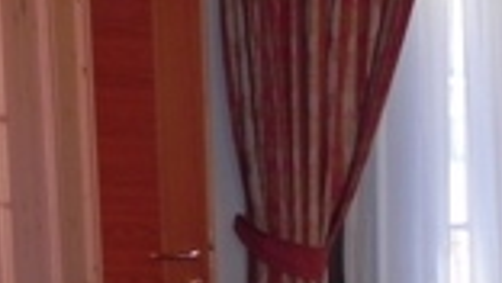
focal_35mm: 109
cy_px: 379
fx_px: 1452
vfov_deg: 10.9
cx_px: 698
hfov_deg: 18.0
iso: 200
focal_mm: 4.6
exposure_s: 1/30
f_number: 2.8
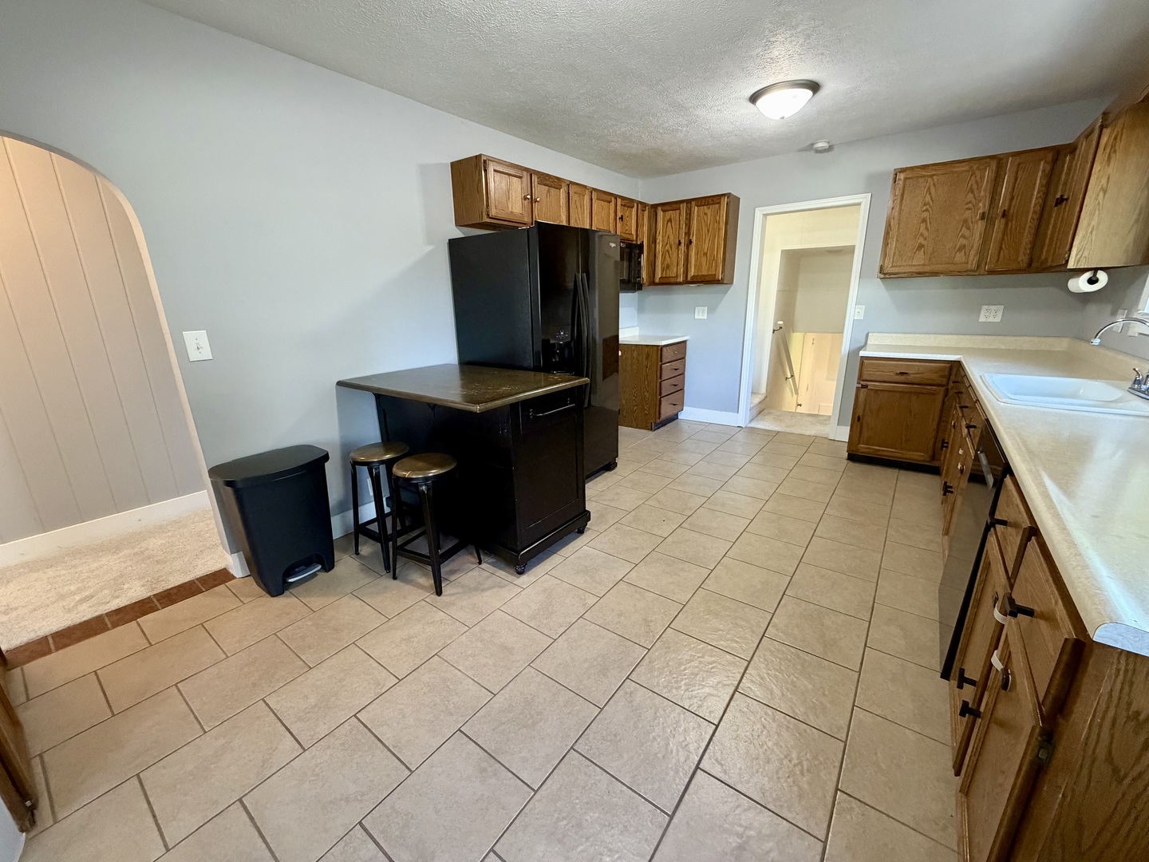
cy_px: 431
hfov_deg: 102.1
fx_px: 465
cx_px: 574
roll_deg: +1.4
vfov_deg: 85.7
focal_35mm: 14
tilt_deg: -16.2
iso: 500
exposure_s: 1/60
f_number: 2.2
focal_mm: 2.22
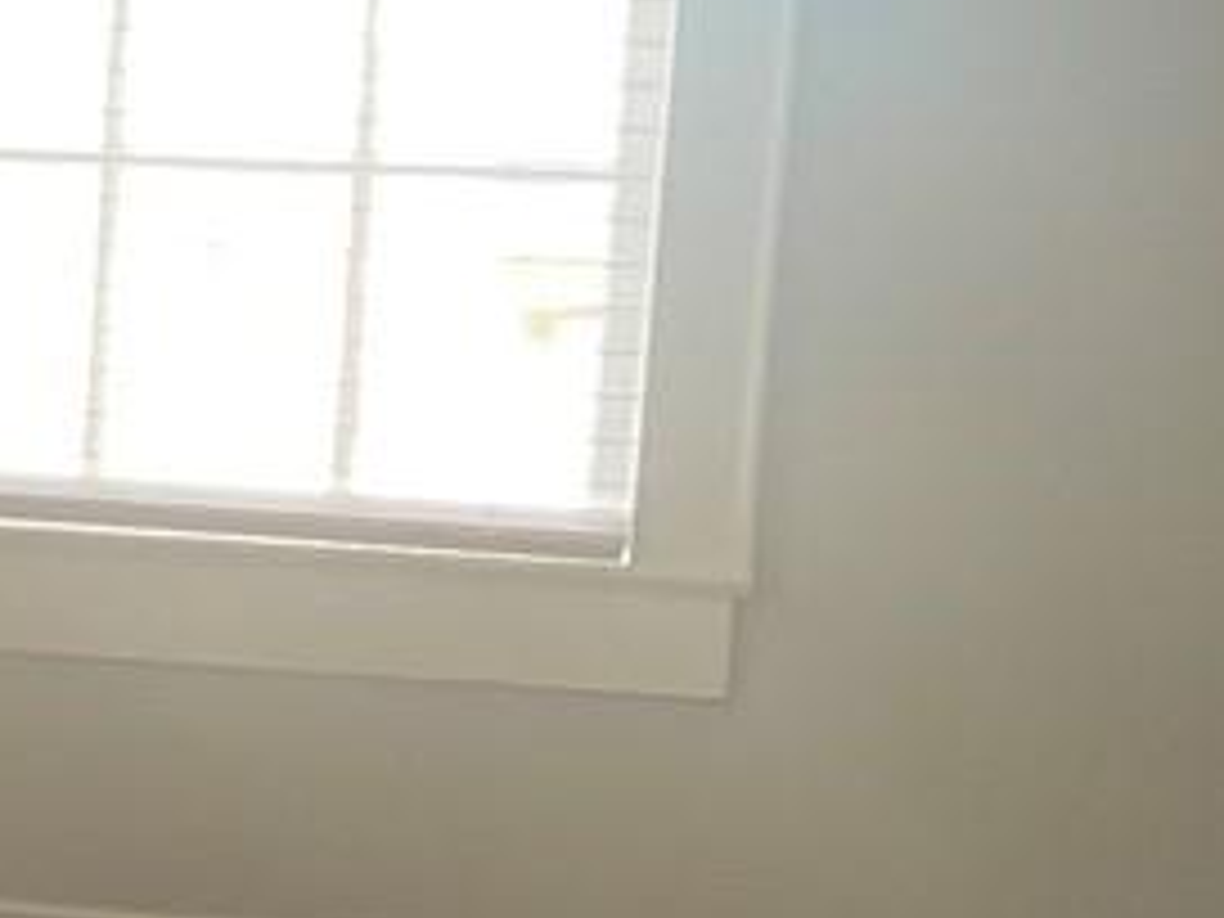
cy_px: 860
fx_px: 6648
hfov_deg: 8.9
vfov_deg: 7.9
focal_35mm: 188
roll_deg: -0.9
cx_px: -2277
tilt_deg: -8.9
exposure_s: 1/121
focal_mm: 5.1
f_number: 1.6
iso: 125
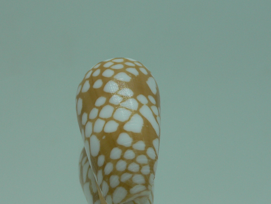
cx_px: 122
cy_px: 141
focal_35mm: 51
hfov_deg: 37.5
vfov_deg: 28.3
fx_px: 399
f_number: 2.8
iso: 80
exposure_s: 1/80
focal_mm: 4.6
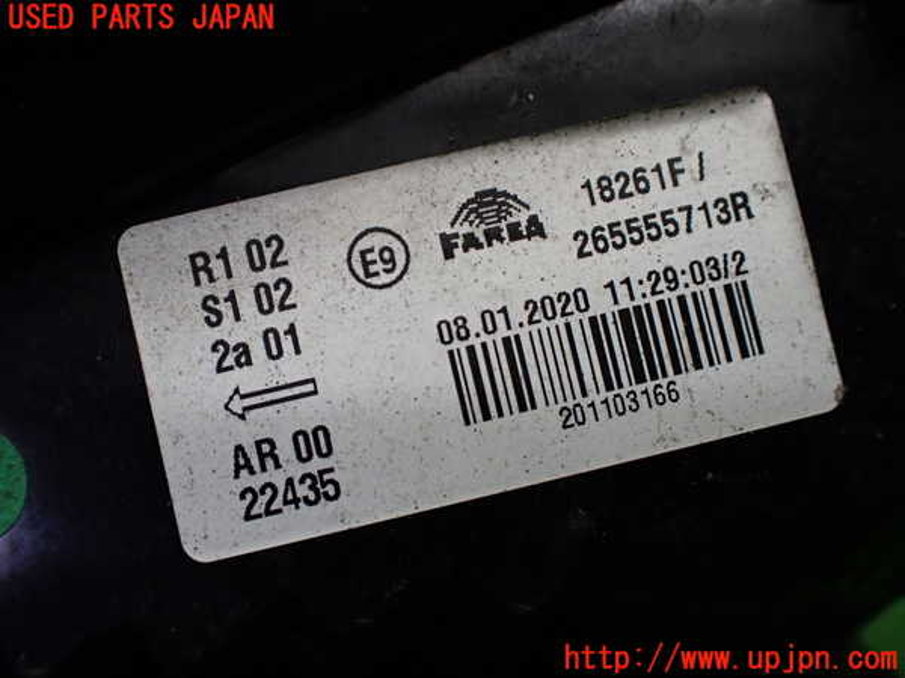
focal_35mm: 30
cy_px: 339
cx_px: 452
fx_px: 784
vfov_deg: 46.8
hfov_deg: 60.0
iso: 200
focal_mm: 5.4
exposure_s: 1/125
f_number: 2.3
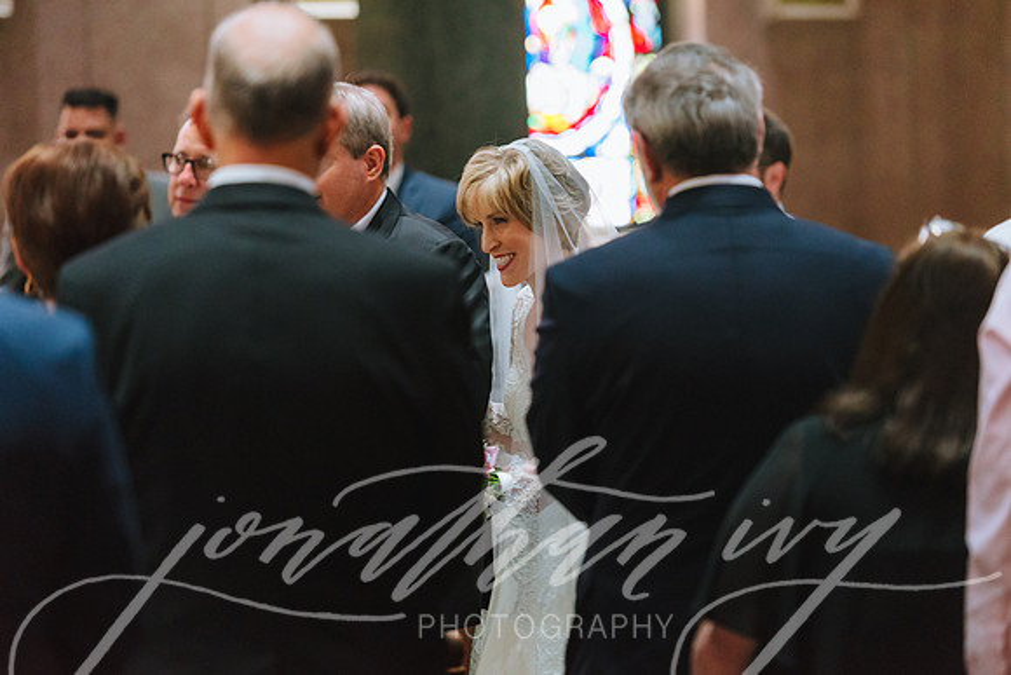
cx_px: 506
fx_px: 4213
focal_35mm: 150
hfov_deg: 13.7
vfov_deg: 9.2
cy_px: 338
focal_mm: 150
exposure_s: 1/160
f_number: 2.8
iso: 4000
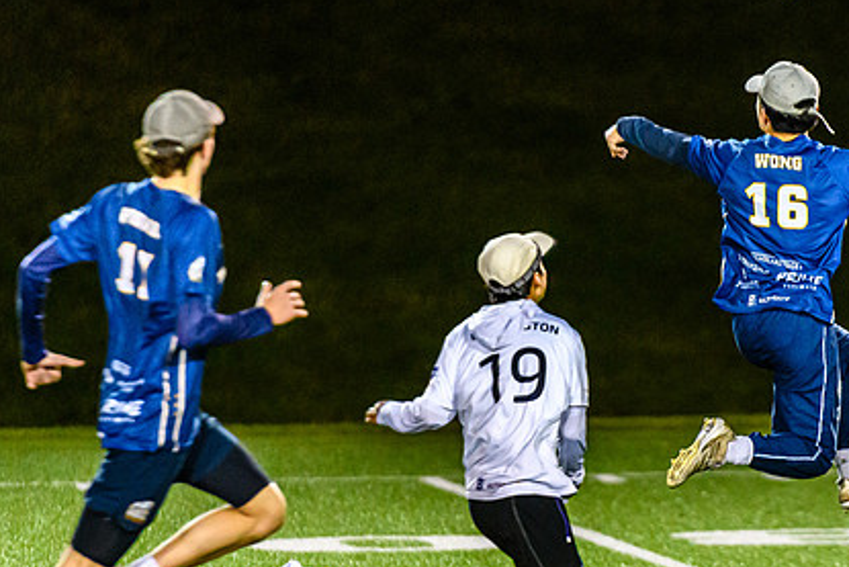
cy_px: 281
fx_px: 11583
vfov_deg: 2.8
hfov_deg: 4.2
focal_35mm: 491
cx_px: 620
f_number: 3.2
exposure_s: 1/800
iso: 4000
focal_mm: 200
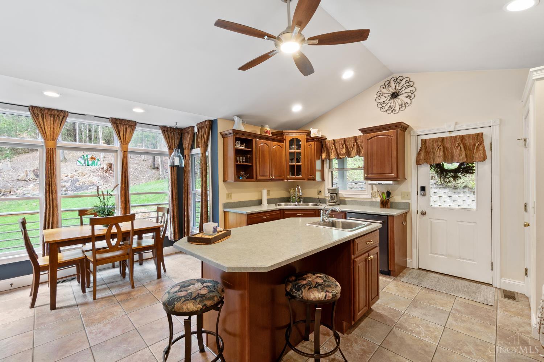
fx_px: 227
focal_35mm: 15
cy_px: 181
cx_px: 272
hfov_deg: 100.4
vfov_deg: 77.3
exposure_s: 1/3
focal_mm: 10
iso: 400
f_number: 8
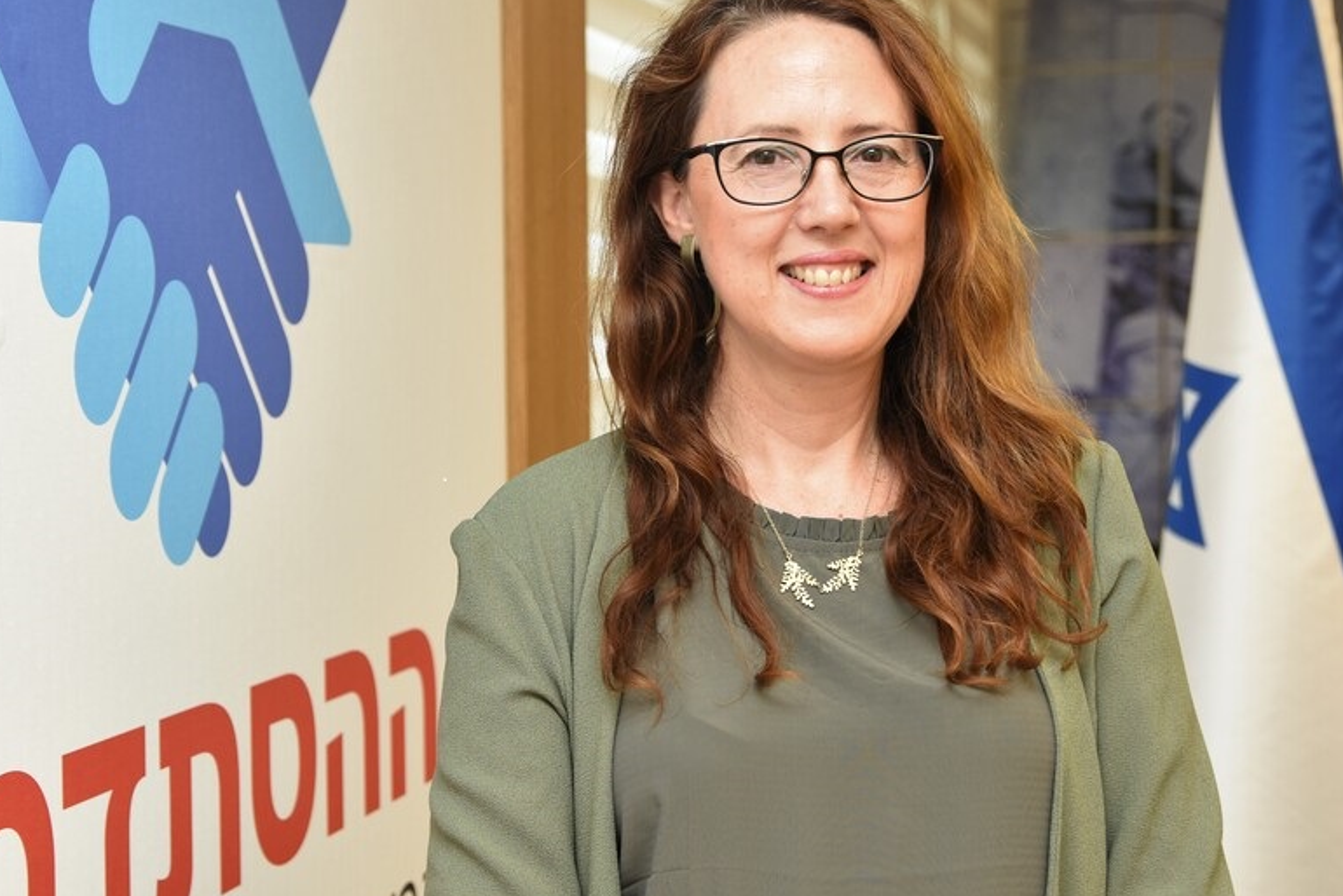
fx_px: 2761
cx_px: 597
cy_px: 405
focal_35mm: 74
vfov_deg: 18.4
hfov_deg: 27.3
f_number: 3.5
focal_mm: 38
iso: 450
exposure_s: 1/250
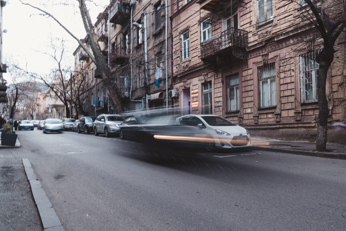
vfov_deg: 49.0
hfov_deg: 68.6
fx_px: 253
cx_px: 190
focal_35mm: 26
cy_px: 127
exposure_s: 1/1.67
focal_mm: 24
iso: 100
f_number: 22
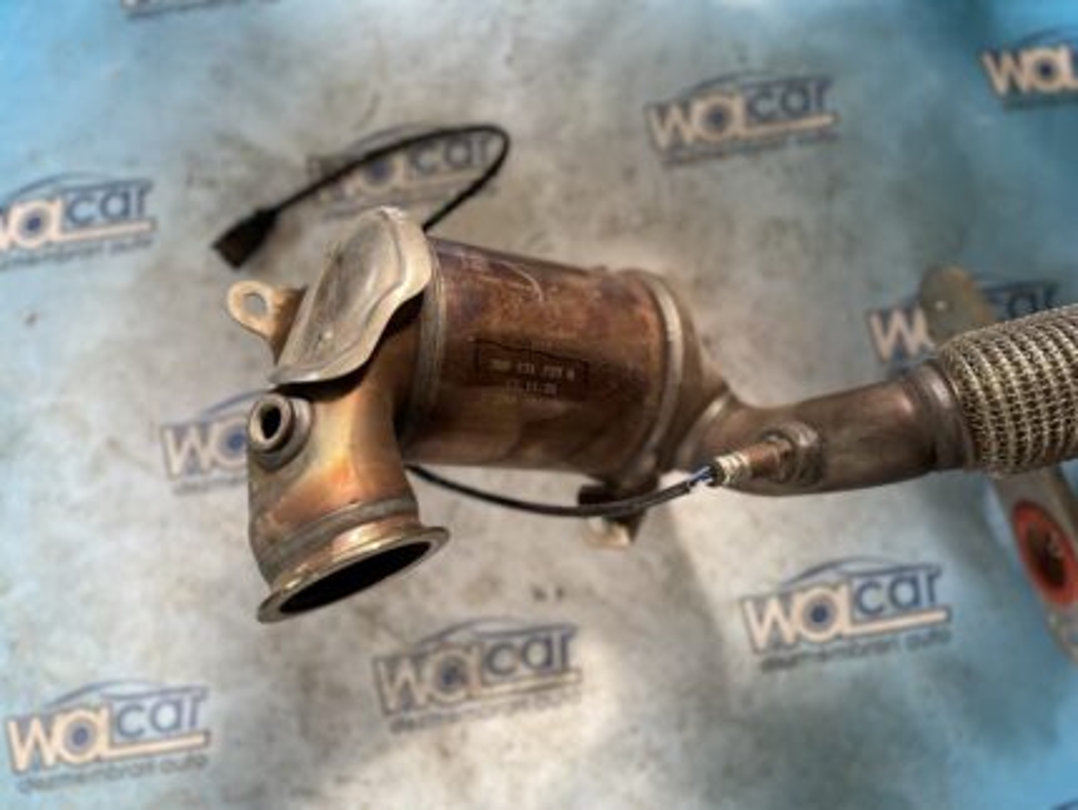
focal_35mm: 26
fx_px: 810
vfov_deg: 53.1
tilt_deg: -80.4
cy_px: 405
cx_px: 539
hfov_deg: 67.3
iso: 160
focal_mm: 5.1
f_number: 1.6
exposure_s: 1/60
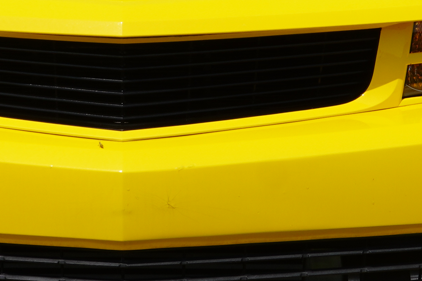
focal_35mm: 269
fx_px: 3156
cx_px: 131
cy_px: 11
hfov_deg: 7.6
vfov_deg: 5.1
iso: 100
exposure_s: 1/320
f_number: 10
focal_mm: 36.3
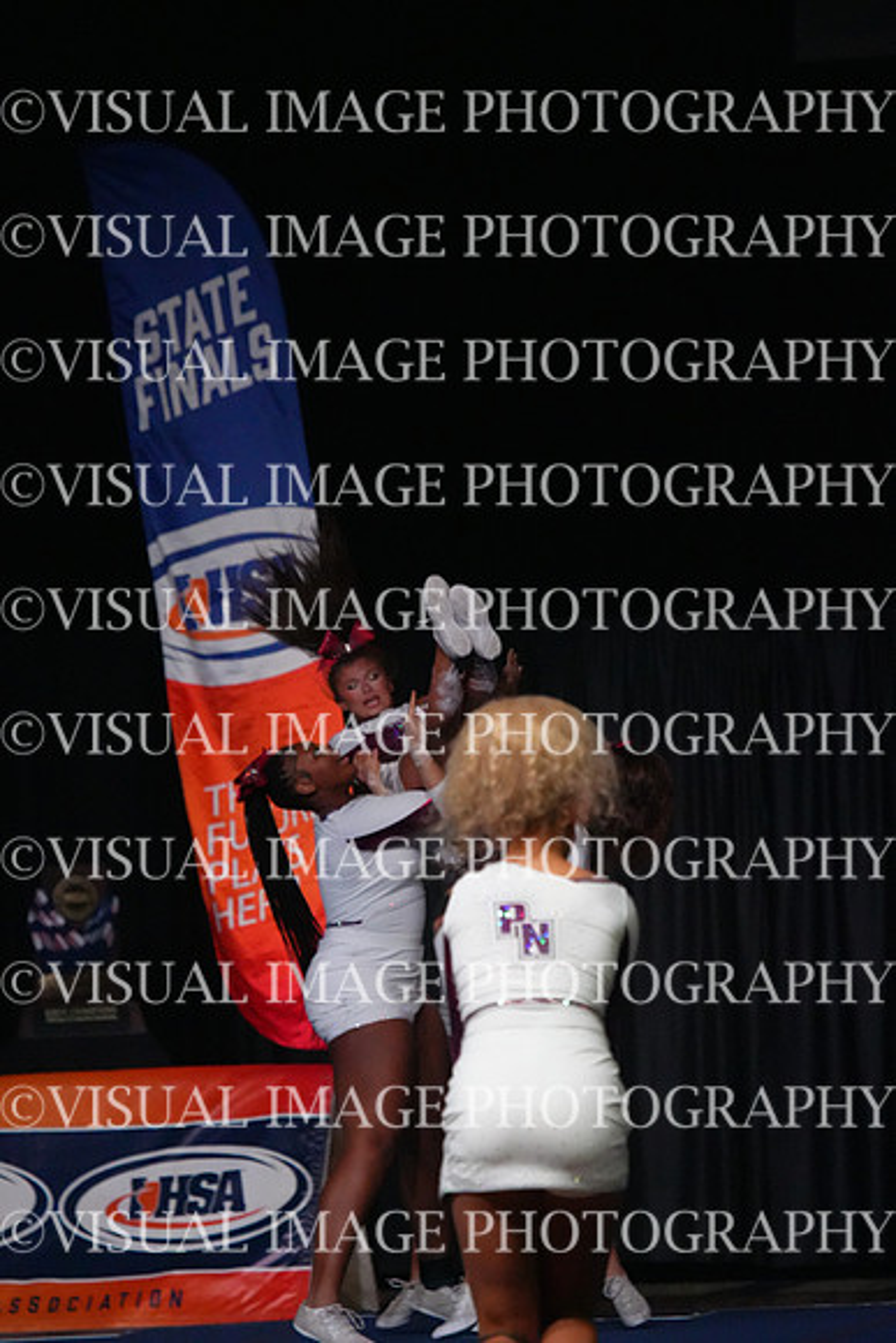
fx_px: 9700
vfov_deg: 7.9
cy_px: 672
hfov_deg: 5.3
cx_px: 448
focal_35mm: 260
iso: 16000
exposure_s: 1/1250
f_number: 5.6
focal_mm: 260
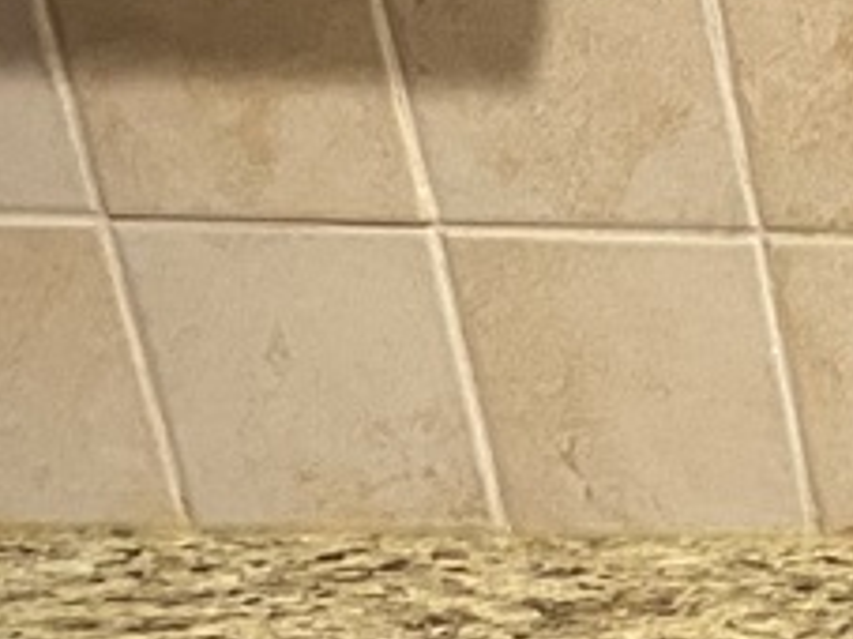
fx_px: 4064
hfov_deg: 9.6
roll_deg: -2.1
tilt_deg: -30.9
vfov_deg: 8.0
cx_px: 2458
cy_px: 1737
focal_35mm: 165
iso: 160
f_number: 1.8
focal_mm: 4.25
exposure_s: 1/60
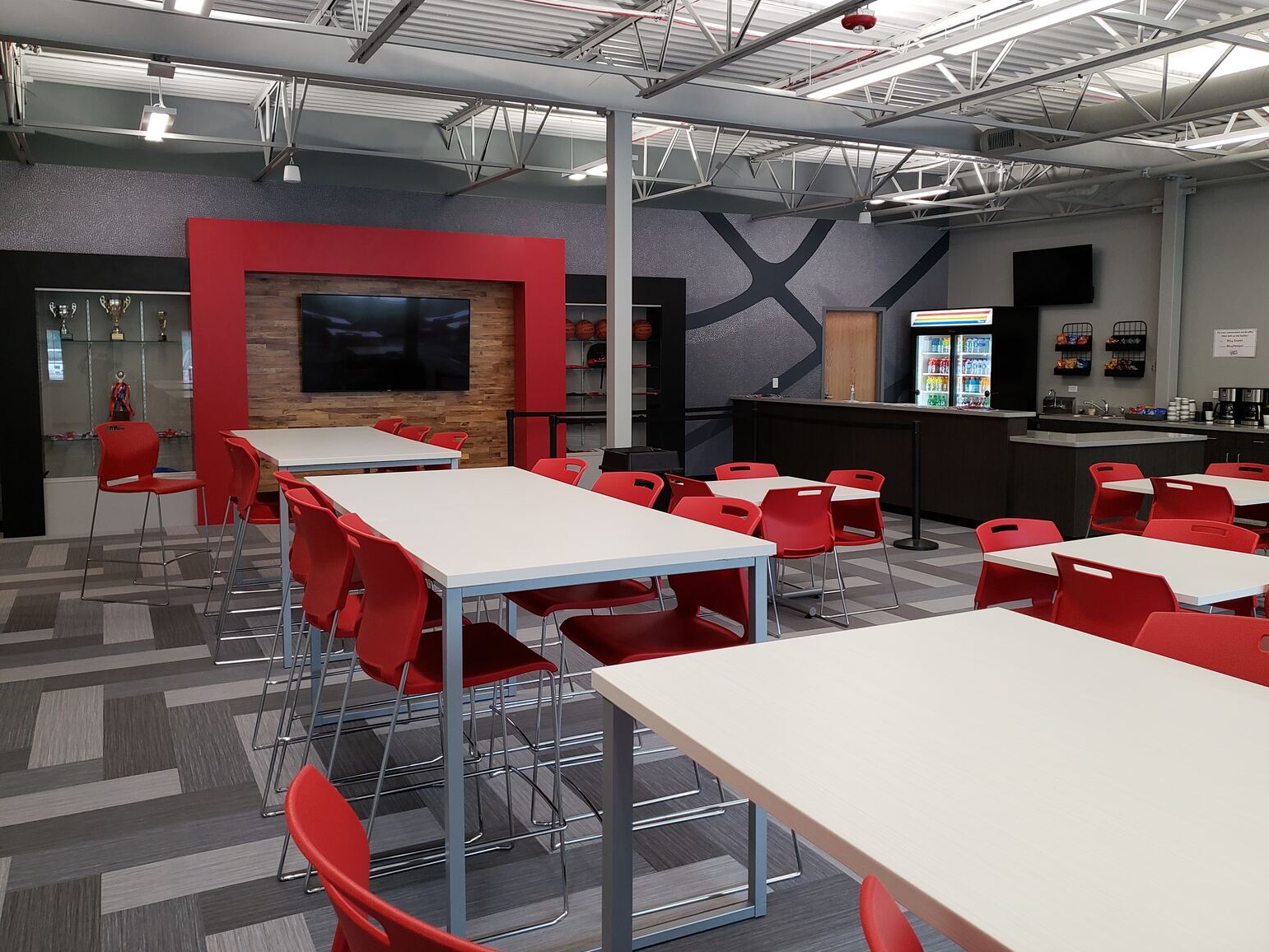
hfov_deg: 65.3
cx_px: 658
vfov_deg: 51.4
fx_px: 990
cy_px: 460
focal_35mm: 27
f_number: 1.5
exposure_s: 1/60
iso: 160
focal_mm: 4.3
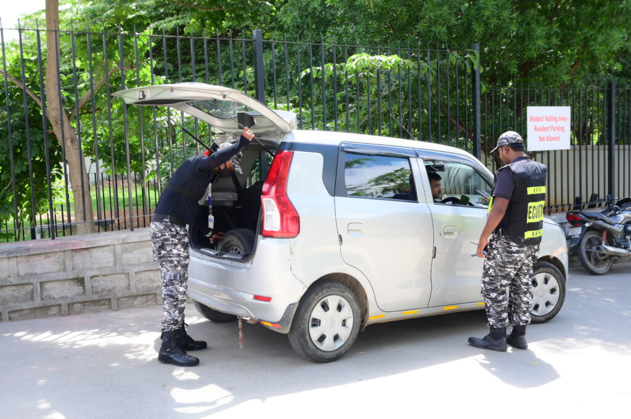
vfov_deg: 38.3
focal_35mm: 34
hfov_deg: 55.1
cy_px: 210
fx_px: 604
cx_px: 316
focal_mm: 34.5
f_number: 6.3
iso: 320
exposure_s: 1/160
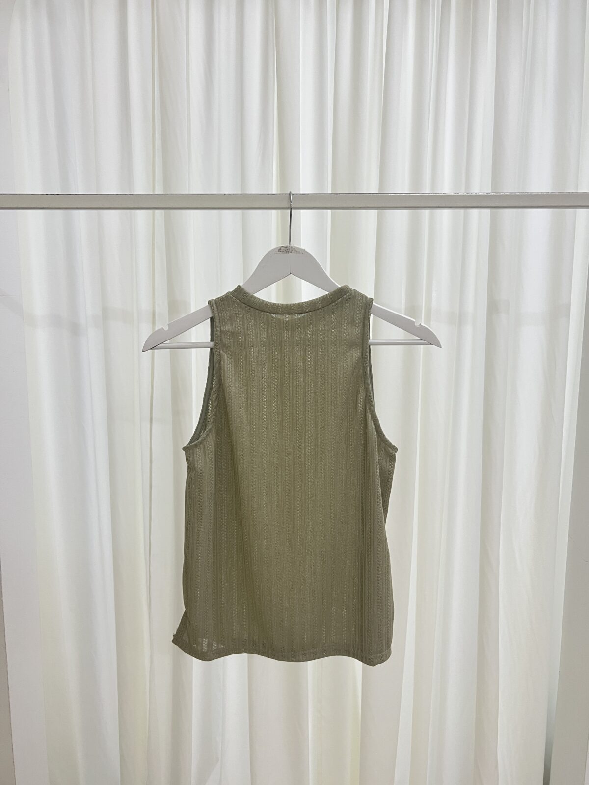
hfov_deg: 53.1
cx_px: 294
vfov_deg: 67.3
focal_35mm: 26
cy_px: 392
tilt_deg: -7.7
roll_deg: +0.1
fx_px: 590
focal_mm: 5.7
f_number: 1.5
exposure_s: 1/50
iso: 100
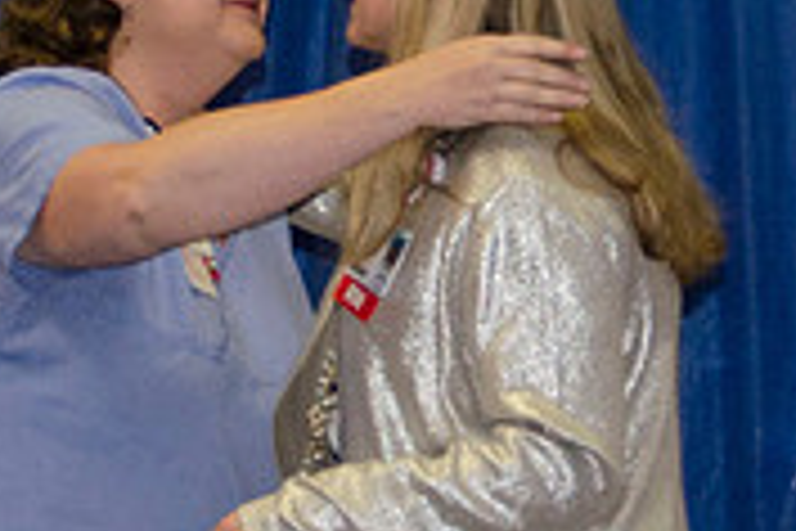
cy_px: -39
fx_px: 7760
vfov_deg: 3.9
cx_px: 670
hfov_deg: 5.9
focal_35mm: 351
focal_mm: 40
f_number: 4.5
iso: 400
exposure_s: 1/60
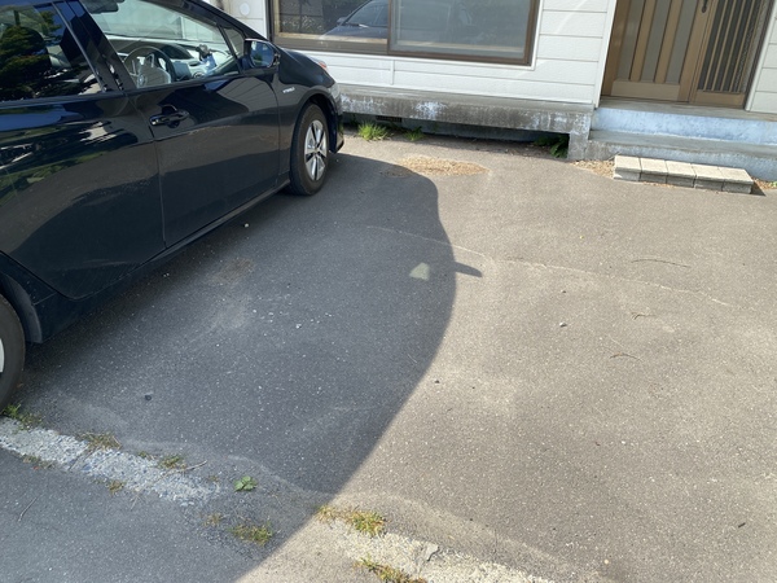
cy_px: 292
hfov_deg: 67.3
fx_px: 584
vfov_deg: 53.1
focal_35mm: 26
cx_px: 388
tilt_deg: -24.3
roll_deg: -3.0
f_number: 1.8
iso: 32
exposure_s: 1/742
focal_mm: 4.25
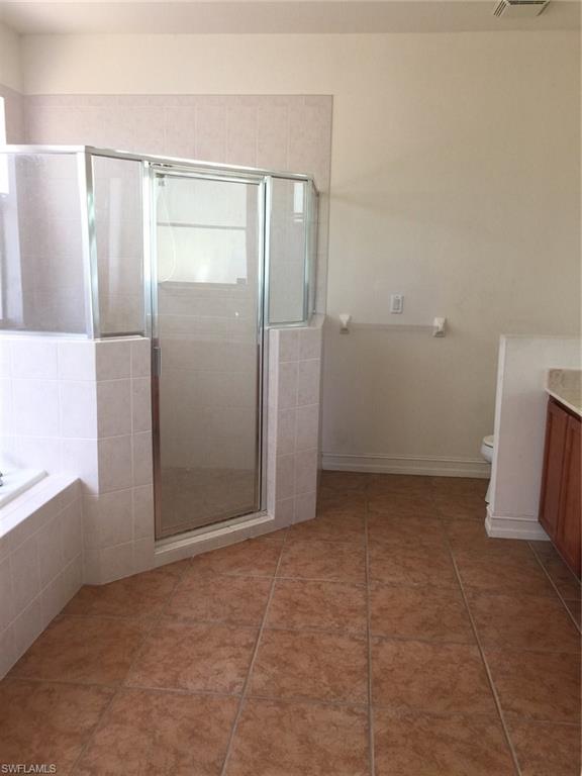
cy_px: 388
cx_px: 291
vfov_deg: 61.7
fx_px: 650
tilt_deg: -10.3
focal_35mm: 29
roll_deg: -1.6
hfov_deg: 48.2
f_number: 2.2
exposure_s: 1/33
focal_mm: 4.15
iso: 32
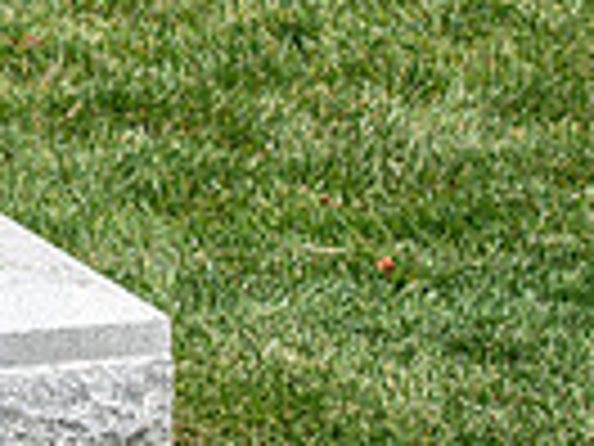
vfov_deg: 6.9
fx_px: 3638
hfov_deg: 8.9
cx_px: -477
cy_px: -223
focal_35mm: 212
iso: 100
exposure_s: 1/125
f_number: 11
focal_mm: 50
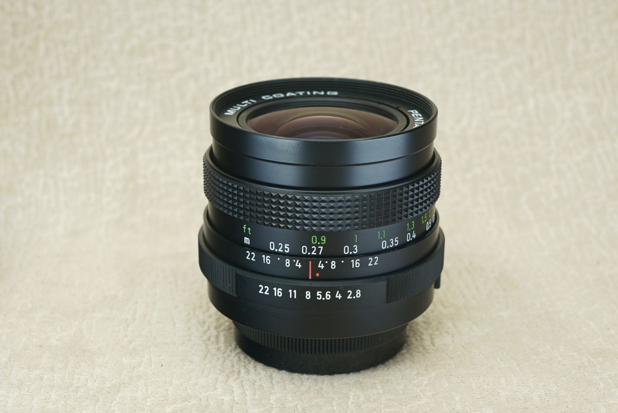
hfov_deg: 29.2
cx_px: 309
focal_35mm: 69
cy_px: 206
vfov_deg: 19.8
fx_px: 1185
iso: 100
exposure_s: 1.3
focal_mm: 46
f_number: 9
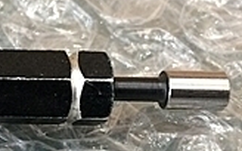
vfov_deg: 10.9
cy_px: 76
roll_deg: +1.6
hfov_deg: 15.7
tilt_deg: -41.8
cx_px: -145
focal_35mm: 120
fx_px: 790
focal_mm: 4.15
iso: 80
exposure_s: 1/30
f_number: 2.2
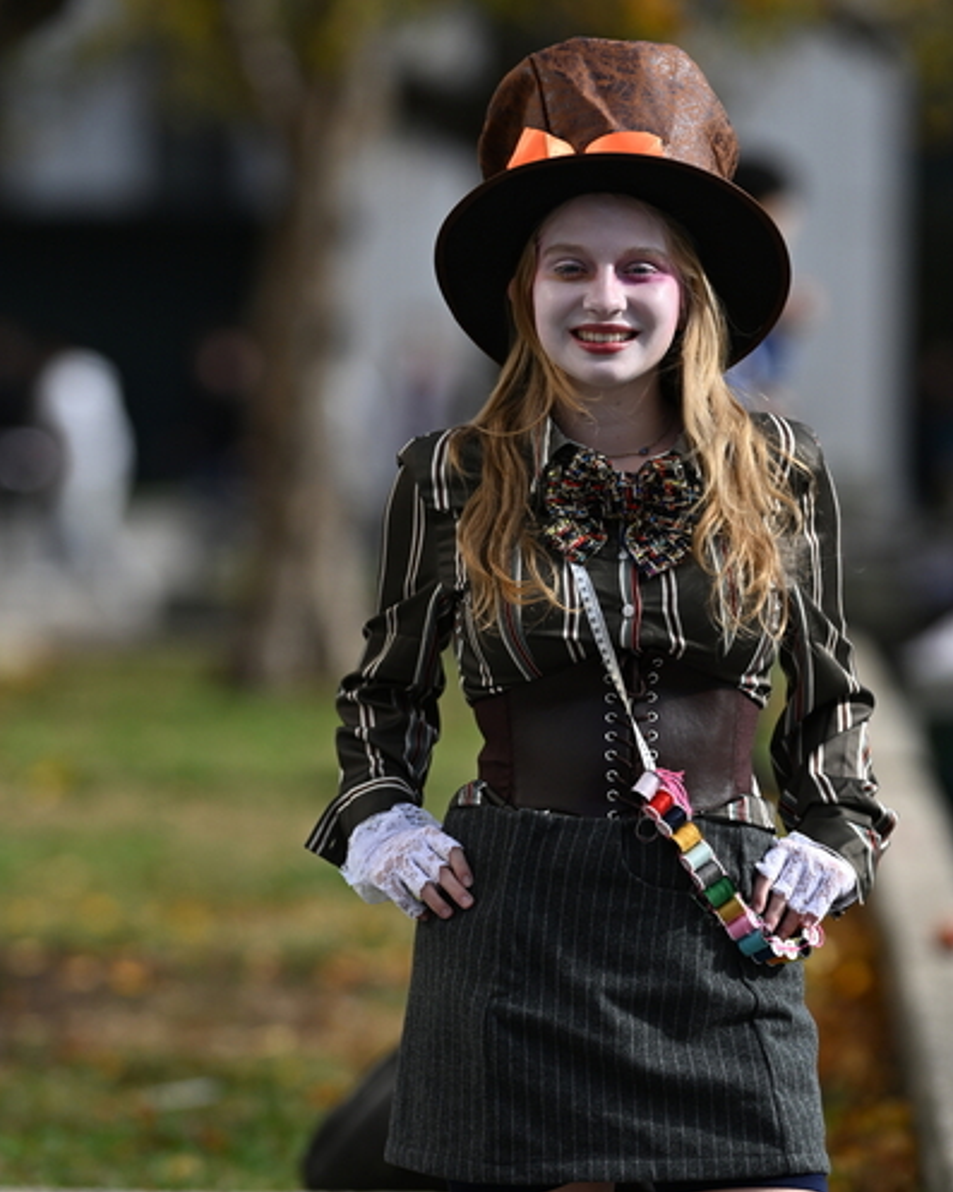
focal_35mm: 261
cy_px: 869
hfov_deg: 5.9
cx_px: 610
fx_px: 9210
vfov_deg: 7.4
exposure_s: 1/3200
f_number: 1.8
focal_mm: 135
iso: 100
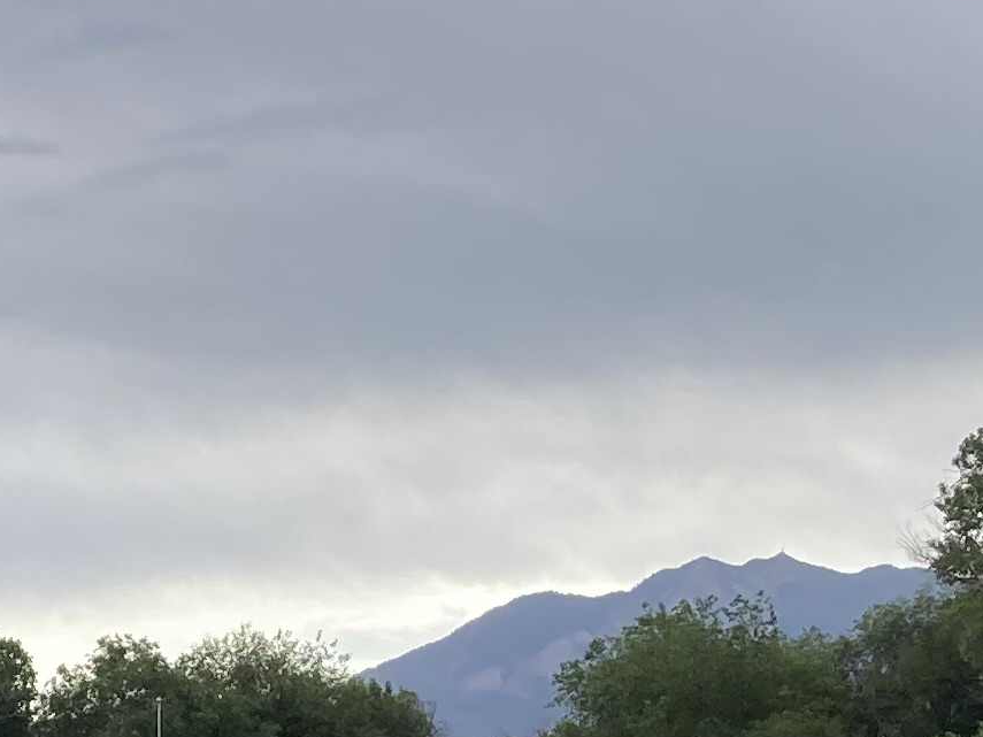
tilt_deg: -10.5
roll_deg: +1.4
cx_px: -631
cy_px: 1628
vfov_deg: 10.1
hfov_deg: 13.7
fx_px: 3748
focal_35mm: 132
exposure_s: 1/496
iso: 20
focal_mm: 3.99
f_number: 1.8
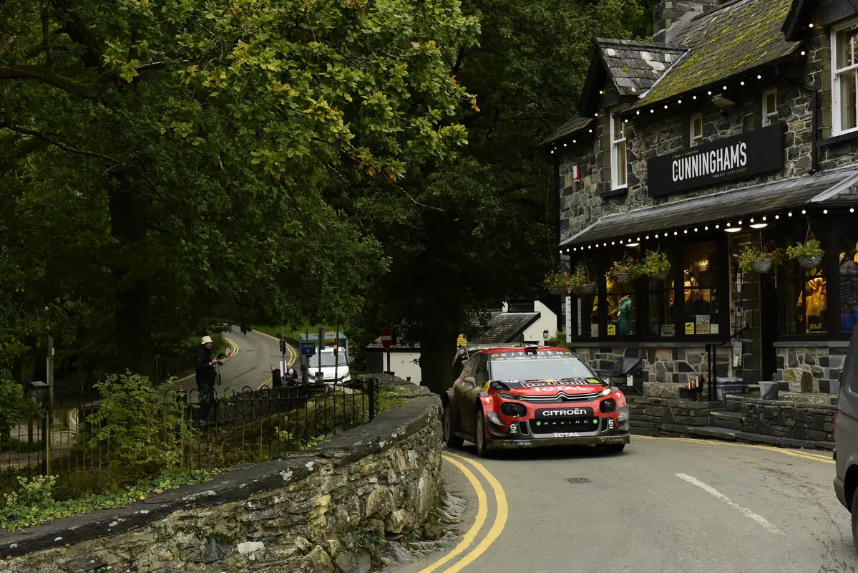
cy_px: 286
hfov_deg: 33.4
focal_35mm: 60
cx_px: 429
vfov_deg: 22.6
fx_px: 1430
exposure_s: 1/320
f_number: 8
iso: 2500
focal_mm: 60
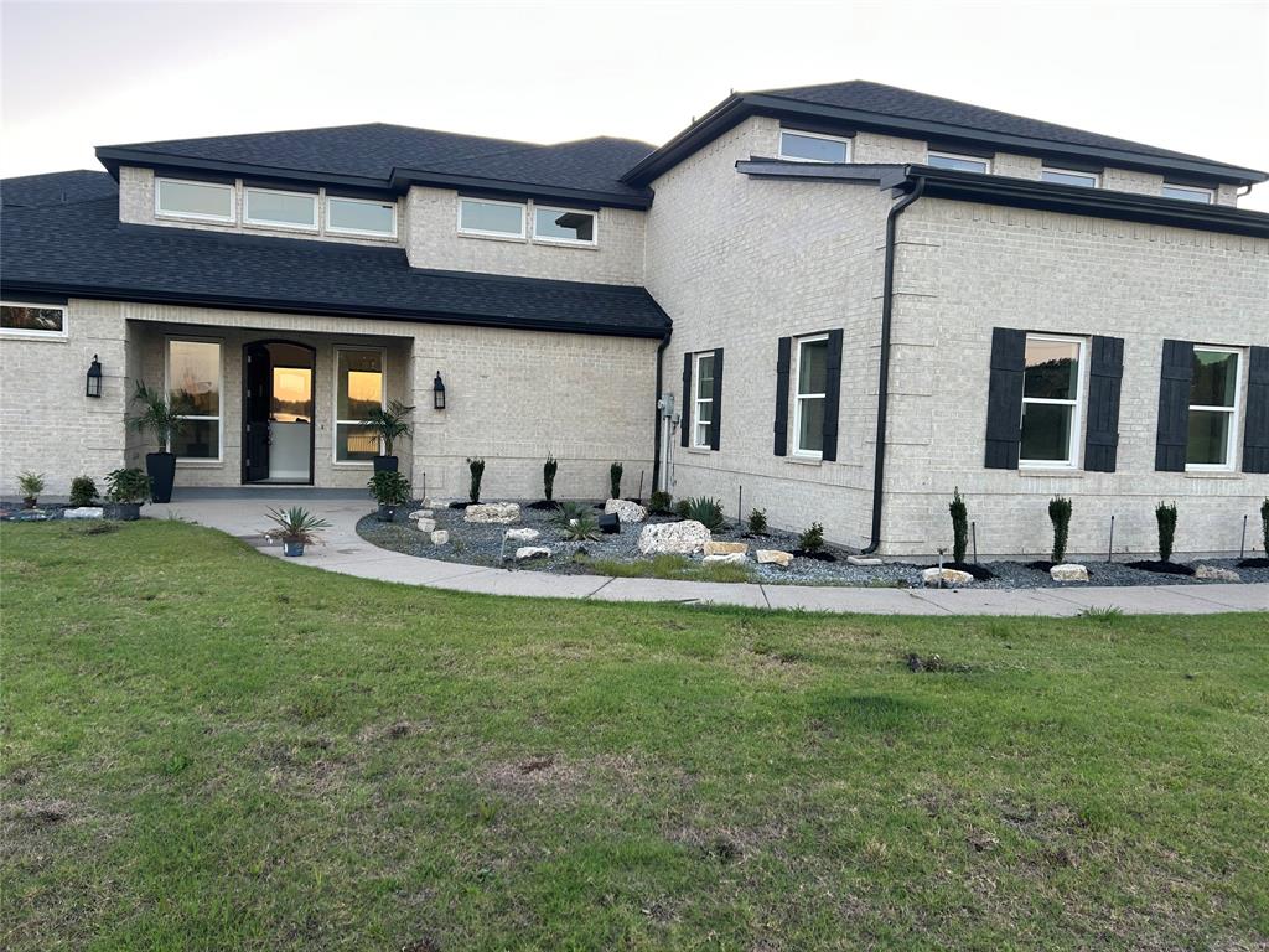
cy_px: 476
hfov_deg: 67.3
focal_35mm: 26
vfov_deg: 53.1
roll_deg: -1.2
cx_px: 634
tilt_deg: -0.2
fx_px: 953
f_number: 1.5
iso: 32
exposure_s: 1/121
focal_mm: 5.7
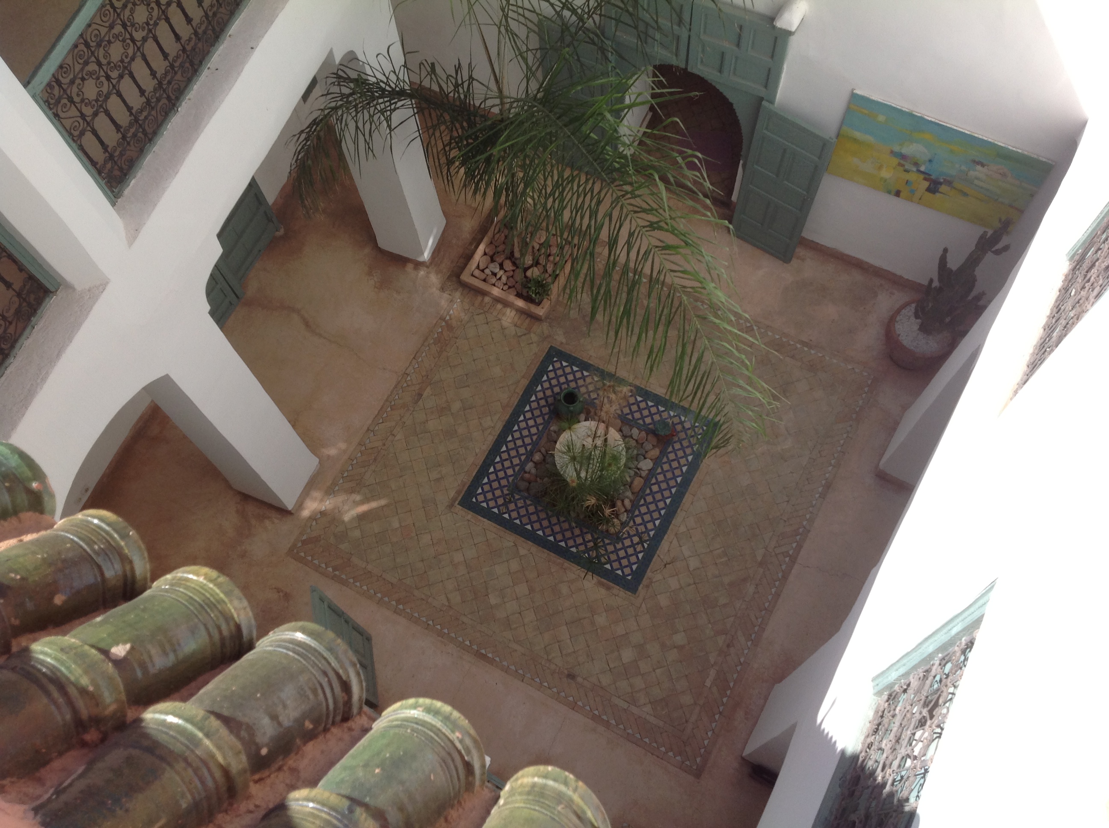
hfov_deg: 52.7
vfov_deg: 40.6
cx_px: 554
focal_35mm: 35
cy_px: 414
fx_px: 1120
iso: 50
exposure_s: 1/889
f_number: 2.4
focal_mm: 4.28
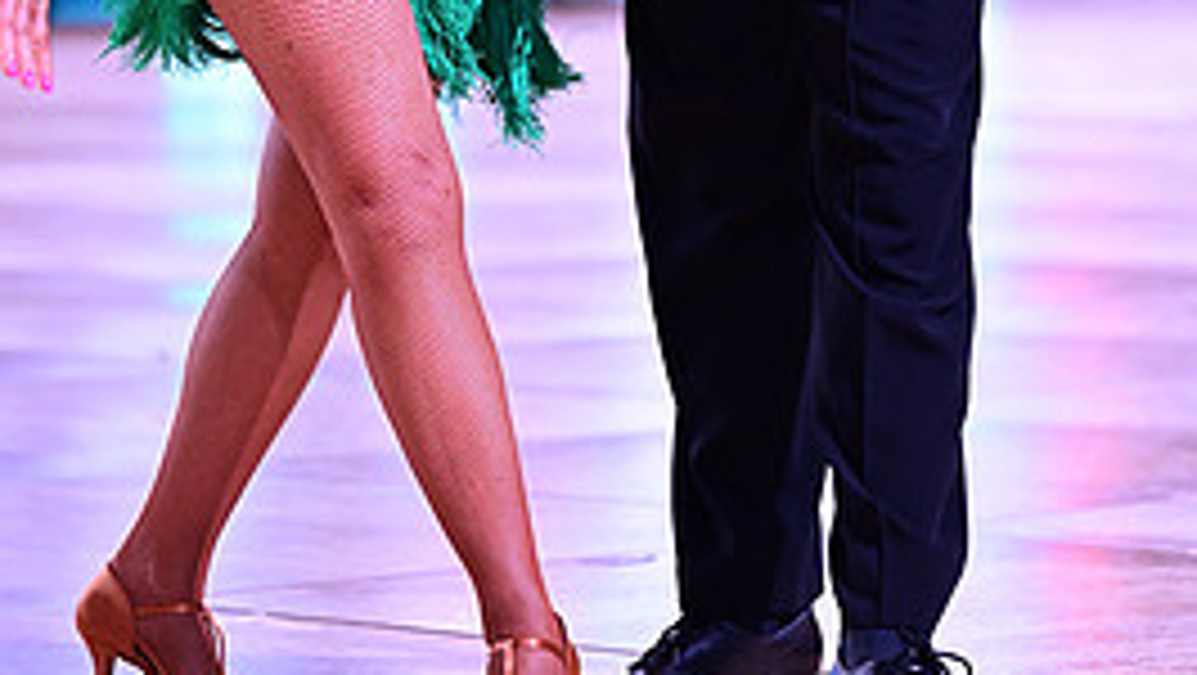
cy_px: -234
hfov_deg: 6.8
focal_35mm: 319
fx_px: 10131
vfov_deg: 3.8
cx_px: 666
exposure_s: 1/320
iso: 2000
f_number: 2.8
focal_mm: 140
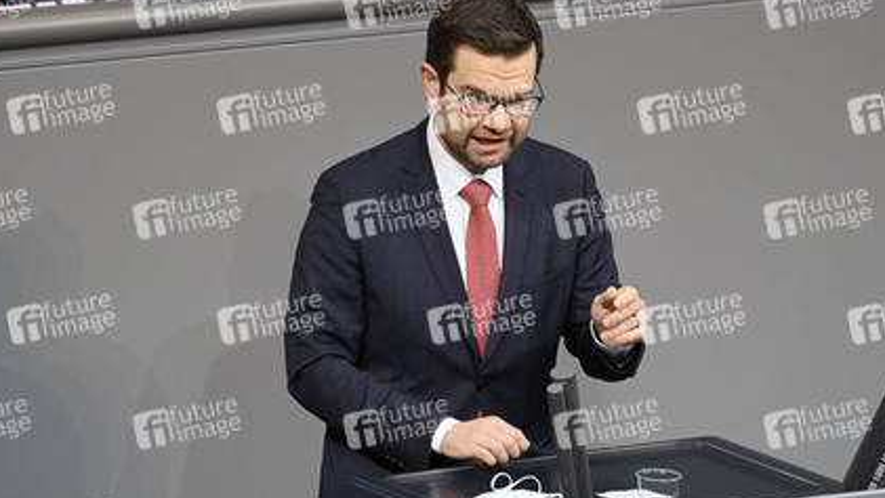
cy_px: 267
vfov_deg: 2.7
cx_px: 426
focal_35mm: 449
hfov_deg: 4.8
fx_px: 10539
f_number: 5.6
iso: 8000
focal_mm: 400
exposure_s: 1/250
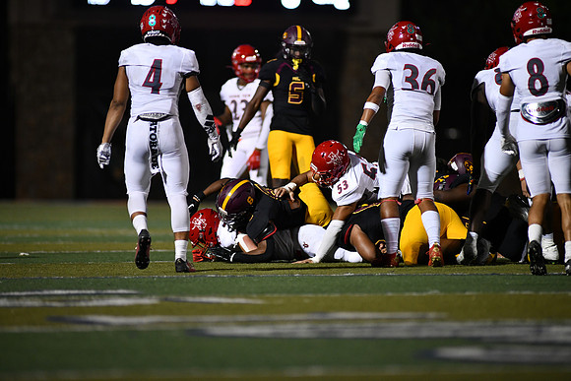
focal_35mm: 300
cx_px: 286
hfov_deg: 6.9
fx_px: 4759
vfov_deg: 4.6
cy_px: 190
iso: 1800
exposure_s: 1/1000
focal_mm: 300
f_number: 2.8
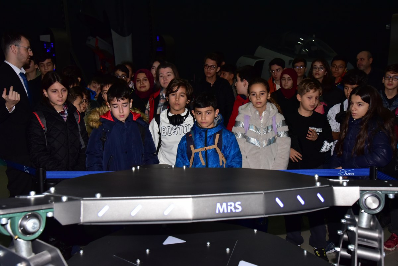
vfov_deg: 33.4
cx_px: 199
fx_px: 442
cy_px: 133
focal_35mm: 40
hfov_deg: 48.5
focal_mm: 40
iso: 2500
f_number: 6.3
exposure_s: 1/200
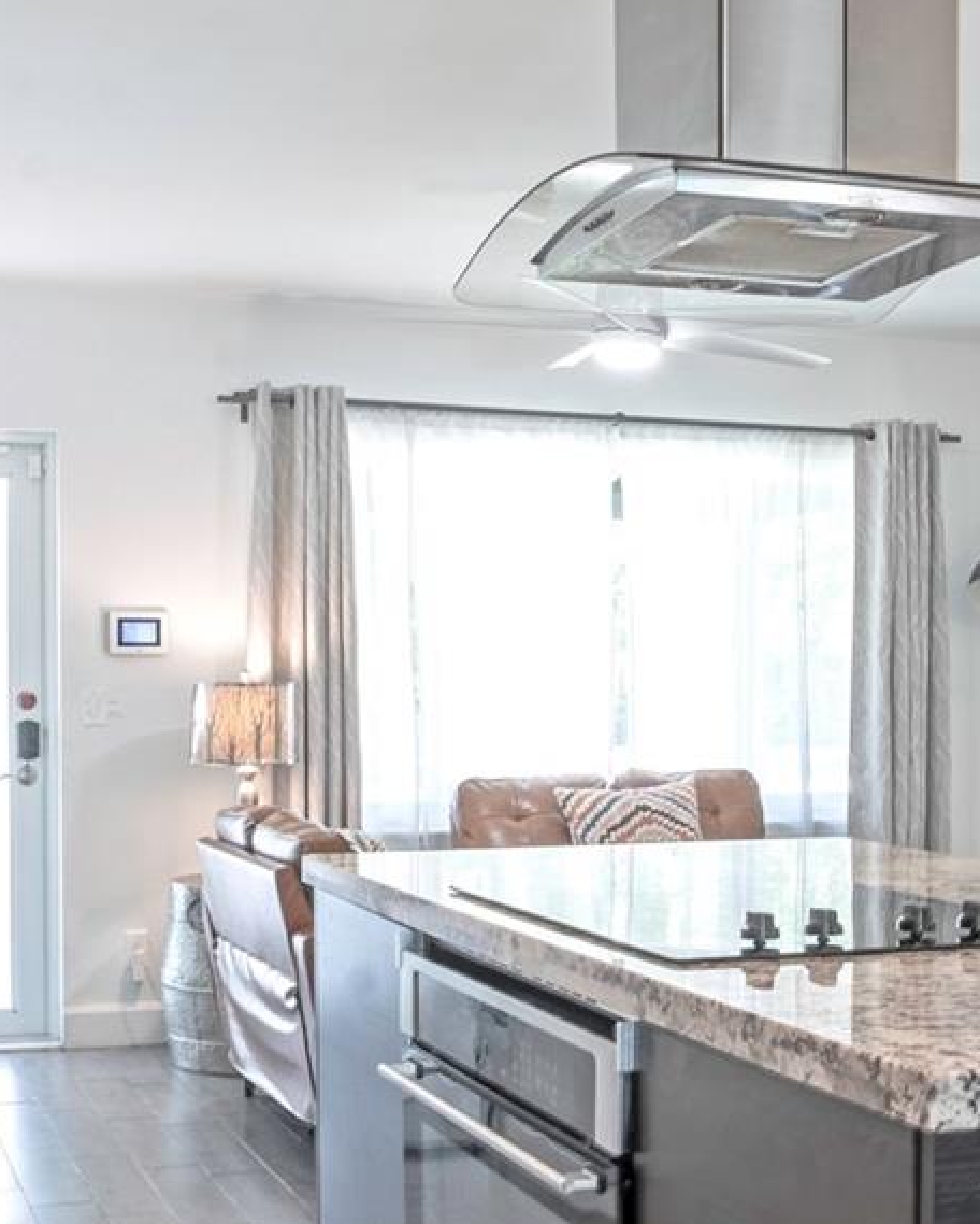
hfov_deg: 28.1
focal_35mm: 54
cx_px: 505
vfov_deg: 34.6
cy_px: 724
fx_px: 1956
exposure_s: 1/10
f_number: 13
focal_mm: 16
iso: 400
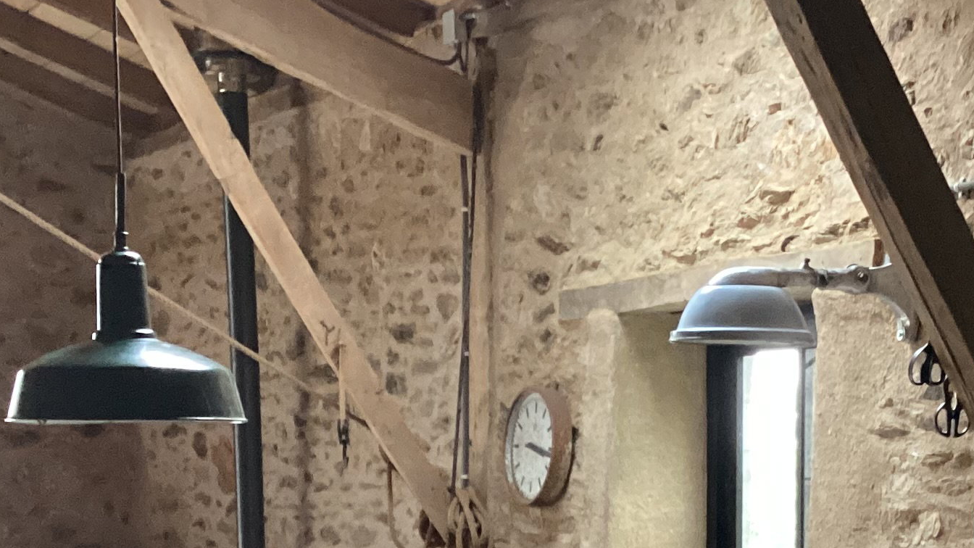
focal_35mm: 82
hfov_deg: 25.8
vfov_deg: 14.2
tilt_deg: -6.1
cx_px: 631
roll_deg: +0.9
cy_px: 700
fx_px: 2118
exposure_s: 1/40
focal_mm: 3.3
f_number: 2.4
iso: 400
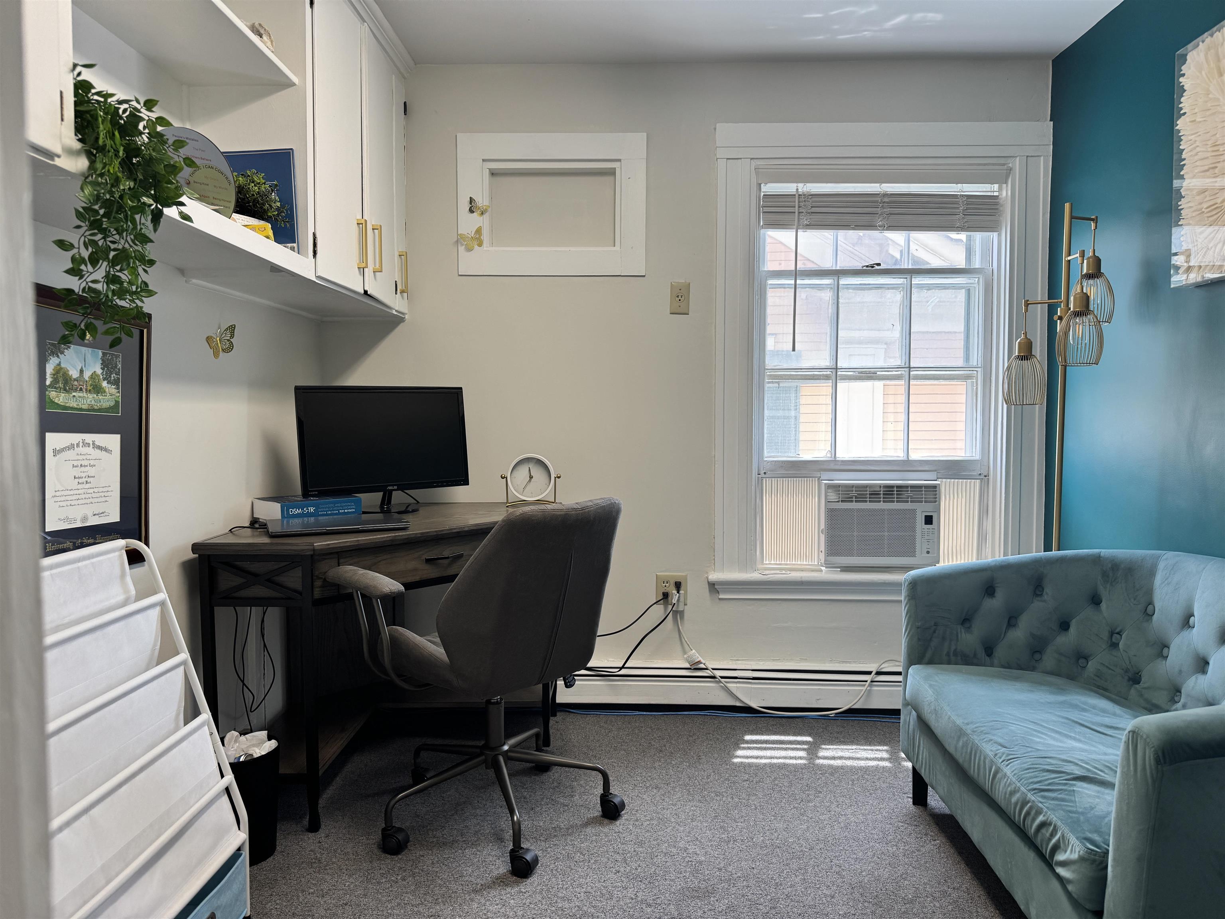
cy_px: 460
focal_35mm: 24
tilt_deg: -3.2
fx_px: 849
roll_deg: -0.2
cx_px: 612
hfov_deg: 71.6
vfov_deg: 56.8
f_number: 1.78
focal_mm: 6.76
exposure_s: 1/120
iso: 80
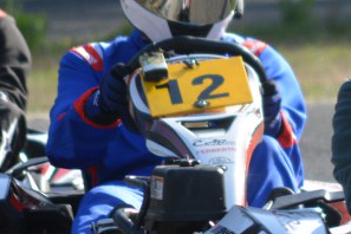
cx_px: 434
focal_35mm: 1060
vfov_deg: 1.3
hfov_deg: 1.9
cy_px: 131
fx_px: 10334
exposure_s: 1/1000
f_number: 5.3
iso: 500
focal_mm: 175
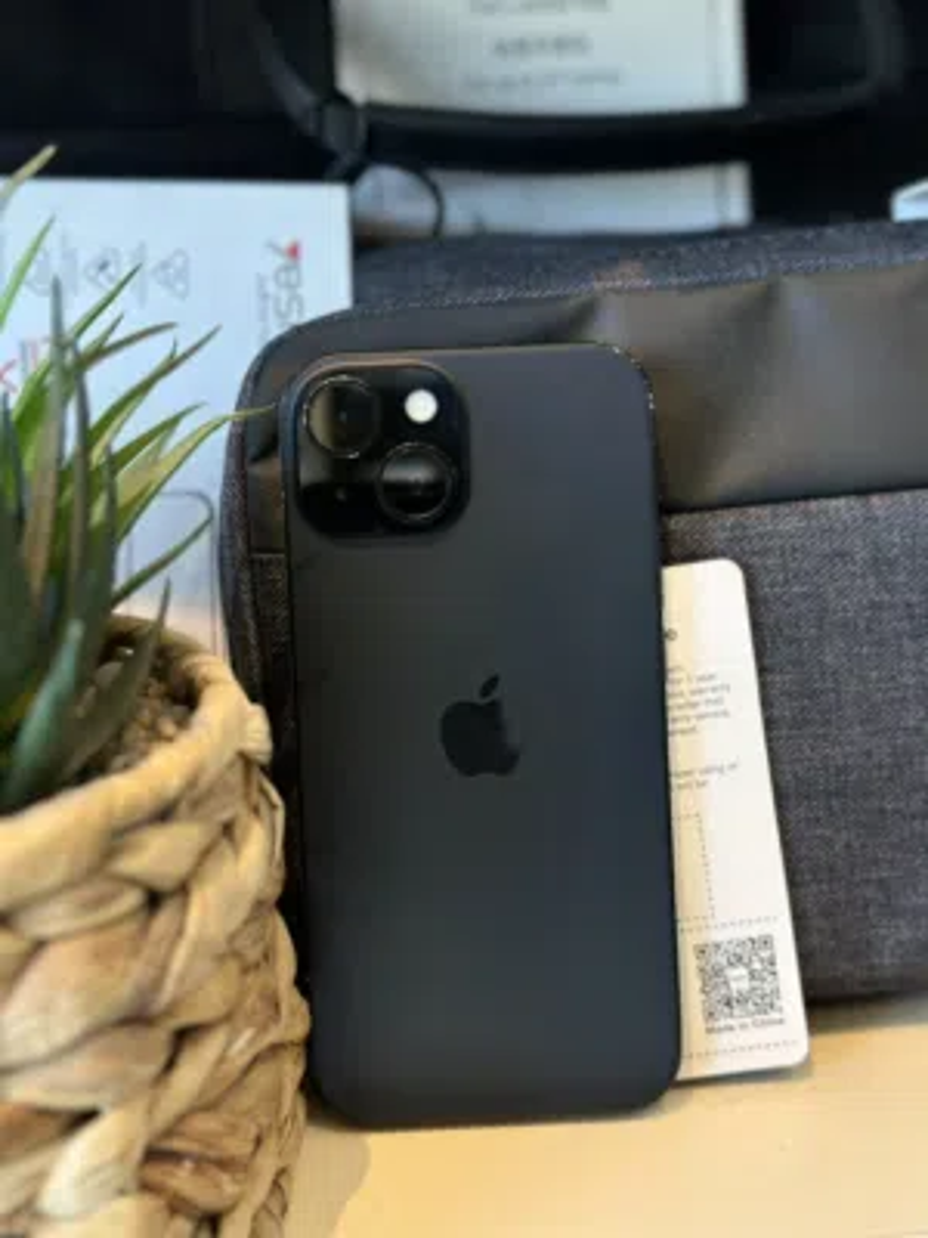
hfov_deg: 30.3
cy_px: 619
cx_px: 464
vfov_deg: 39.7
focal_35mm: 48
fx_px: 1716
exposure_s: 1/130
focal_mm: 6.86
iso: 125
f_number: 1.78
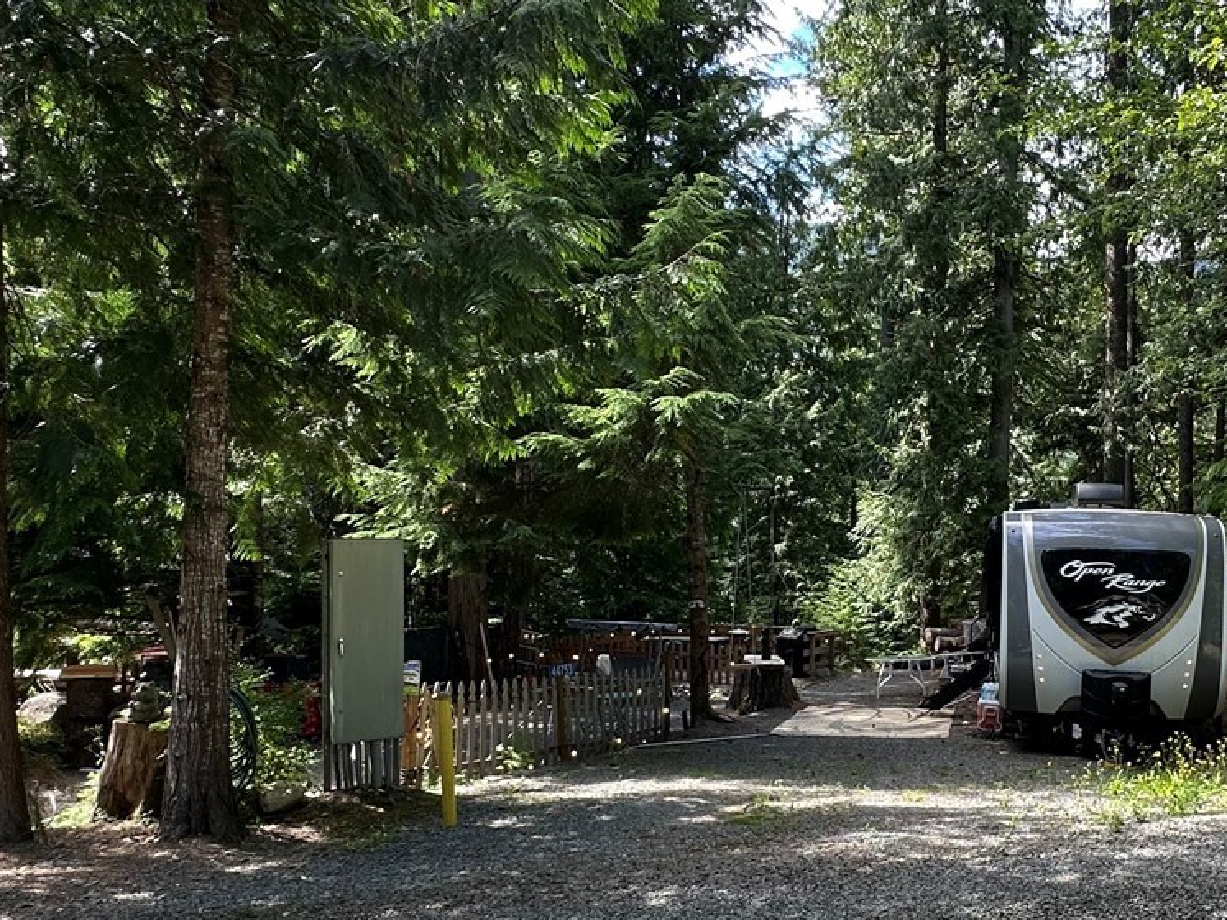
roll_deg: -0.8
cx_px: 844
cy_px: 559
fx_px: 1063
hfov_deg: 58.2
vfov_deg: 46.5
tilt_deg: +0.3
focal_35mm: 30
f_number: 2.2
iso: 40
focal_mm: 2.22
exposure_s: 1/143
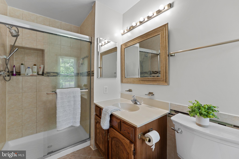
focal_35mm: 14
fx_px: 93
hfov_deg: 104.3
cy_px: 80
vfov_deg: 81.2
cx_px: 120
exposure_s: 1/6
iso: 100
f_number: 8
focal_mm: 14
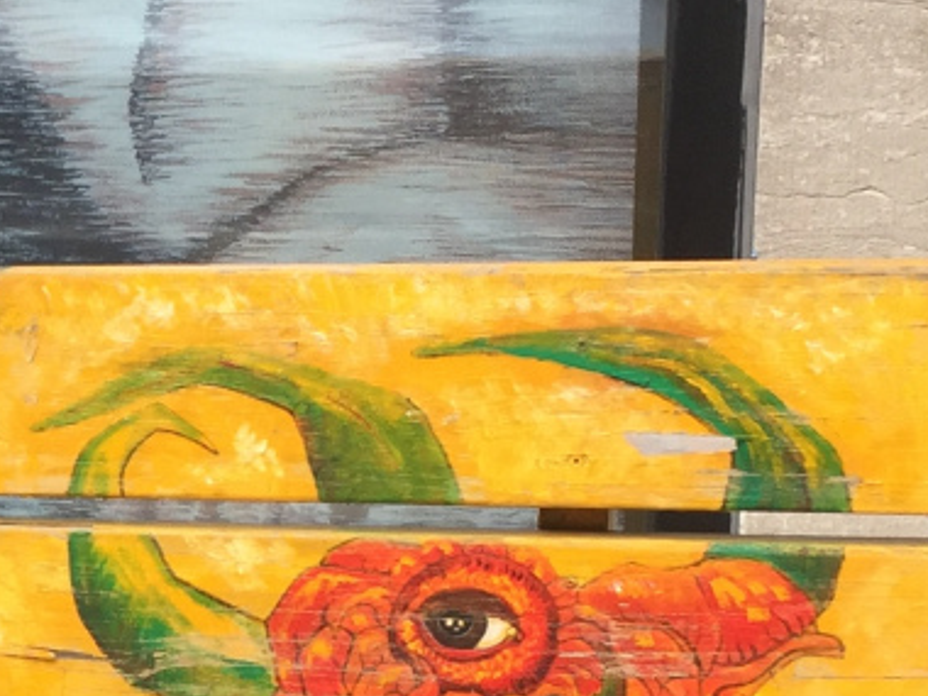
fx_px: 3271
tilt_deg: -17.0
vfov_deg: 11.9
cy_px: 801
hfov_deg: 15.0
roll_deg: +3.6
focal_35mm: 122
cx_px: -444
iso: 32
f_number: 2.2
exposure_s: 1/682
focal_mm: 4.15
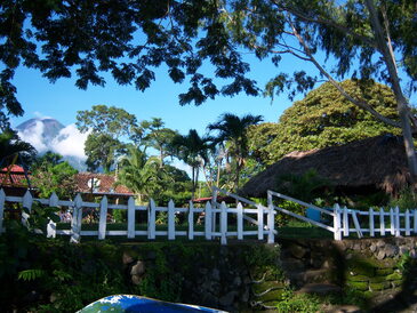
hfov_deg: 51.3
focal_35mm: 36
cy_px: 156
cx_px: 208
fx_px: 434
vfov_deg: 39.7
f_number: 2.8
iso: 80
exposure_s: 1/800
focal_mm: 7.5
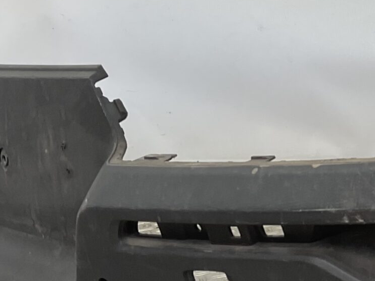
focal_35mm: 100
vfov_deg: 14.8
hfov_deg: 18.3
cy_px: 138
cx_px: 485
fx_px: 1084
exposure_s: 1/164
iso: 16
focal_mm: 3
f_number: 1.8
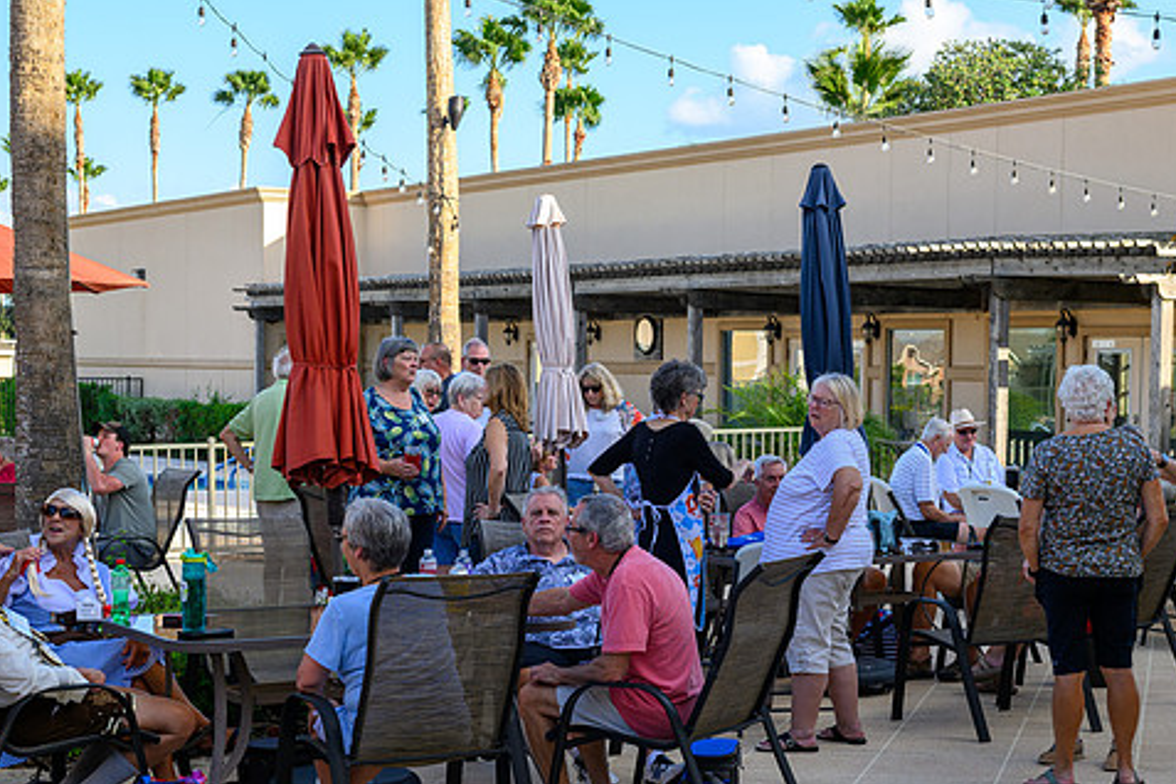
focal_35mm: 68
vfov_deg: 20.0
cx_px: 649
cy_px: 509
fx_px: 2221
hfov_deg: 29.6
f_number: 6.3
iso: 450
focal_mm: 50
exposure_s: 1/320
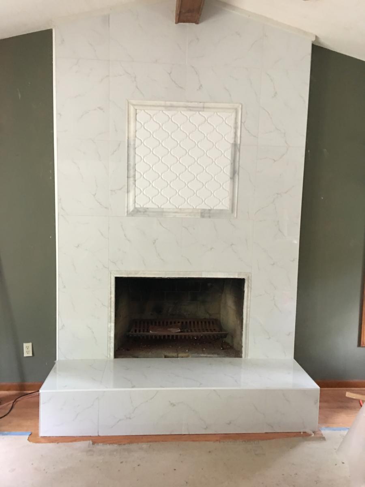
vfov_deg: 61.7
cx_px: 182
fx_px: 408
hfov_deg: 48.2
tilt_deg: -4.5
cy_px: 244
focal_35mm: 29
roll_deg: -1.2
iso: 50
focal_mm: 4.15
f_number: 2.2
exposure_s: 1/4
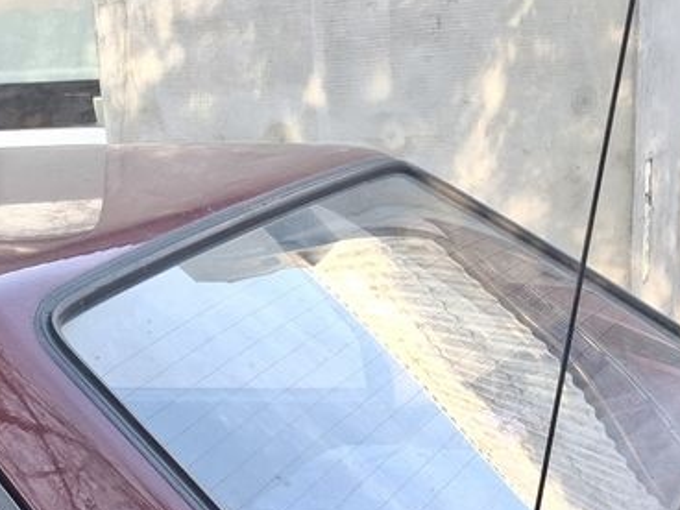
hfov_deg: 25.9
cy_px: 761
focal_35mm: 75
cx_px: 272
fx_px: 1473
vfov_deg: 17.6
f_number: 1.8
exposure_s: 1/104
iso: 50
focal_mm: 5.54
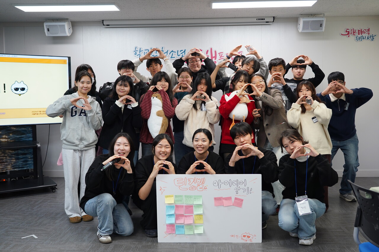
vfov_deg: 37.8
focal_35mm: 35
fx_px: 368
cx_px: 190
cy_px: 126
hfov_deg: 54.4
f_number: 4.5
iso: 640
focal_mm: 35
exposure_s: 1/60
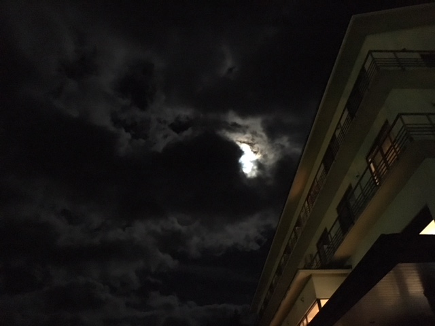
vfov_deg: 48.2
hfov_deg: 61.7
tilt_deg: +38.4
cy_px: 163
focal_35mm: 29
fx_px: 364
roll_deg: +2.5
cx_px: 218
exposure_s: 1/15
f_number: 2.2
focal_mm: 4.15
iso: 2000
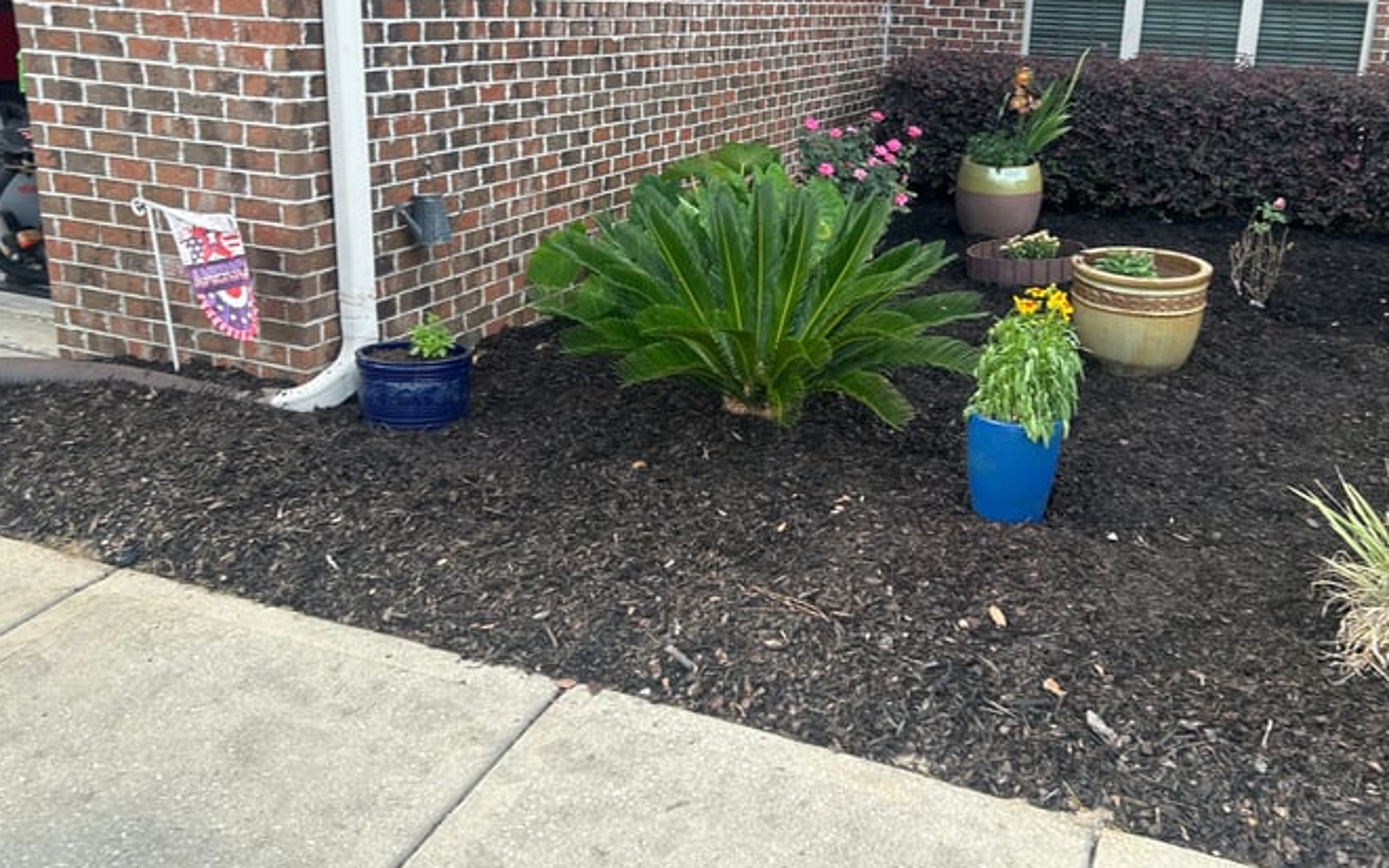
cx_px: 761
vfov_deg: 39.1
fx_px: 1211
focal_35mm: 32
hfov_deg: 59.5
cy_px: 309
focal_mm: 5.7
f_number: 1.5
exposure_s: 1/397
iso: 50
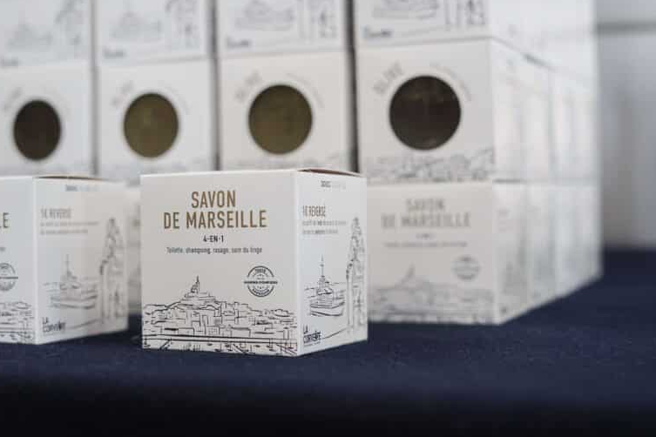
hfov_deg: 38.9
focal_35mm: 51
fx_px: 929
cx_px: 325
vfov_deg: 26.5
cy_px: 219
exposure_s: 1/60
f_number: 4
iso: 800
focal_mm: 50
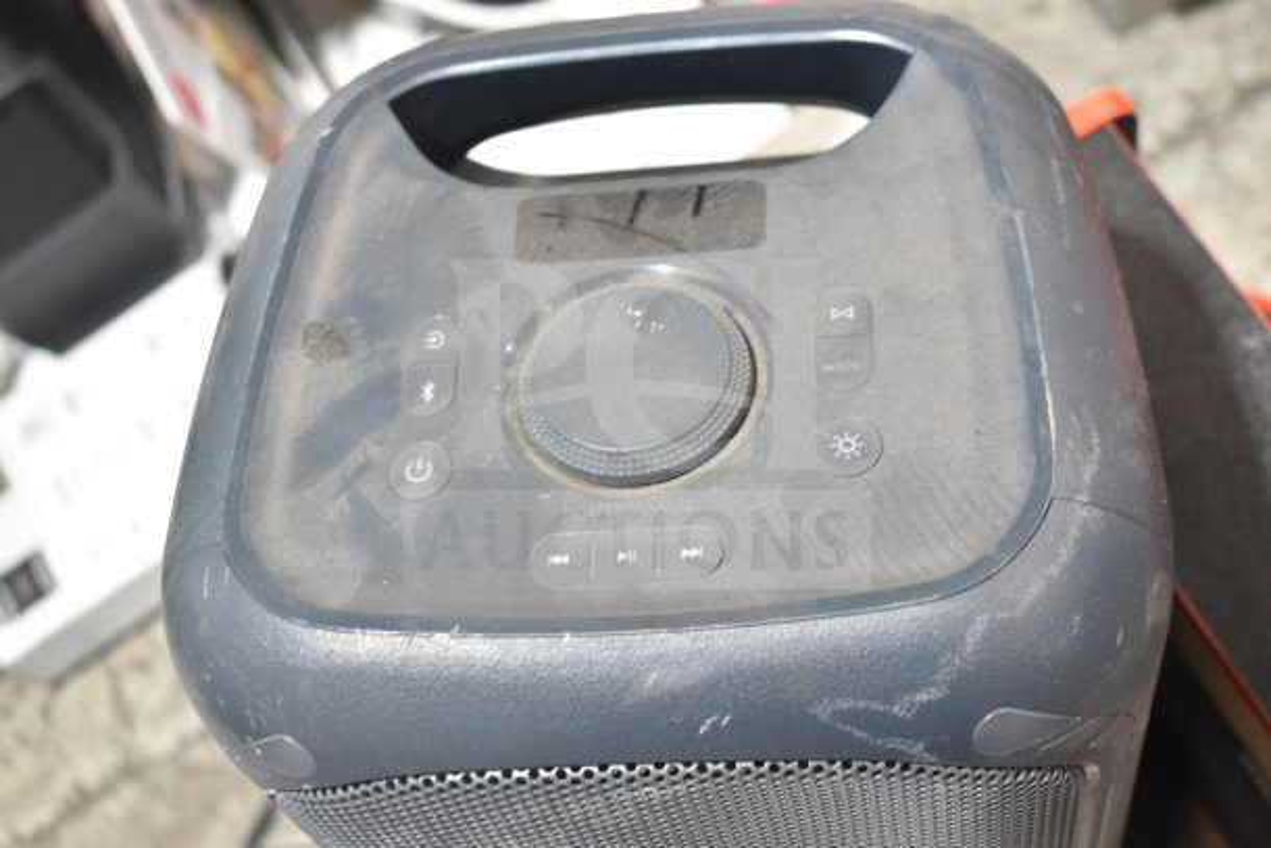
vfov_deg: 26.5
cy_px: 424
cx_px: 636
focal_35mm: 51
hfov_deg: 38.9
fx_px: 1801
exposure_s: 1/50
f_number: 4.5
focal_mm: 34
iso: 1100
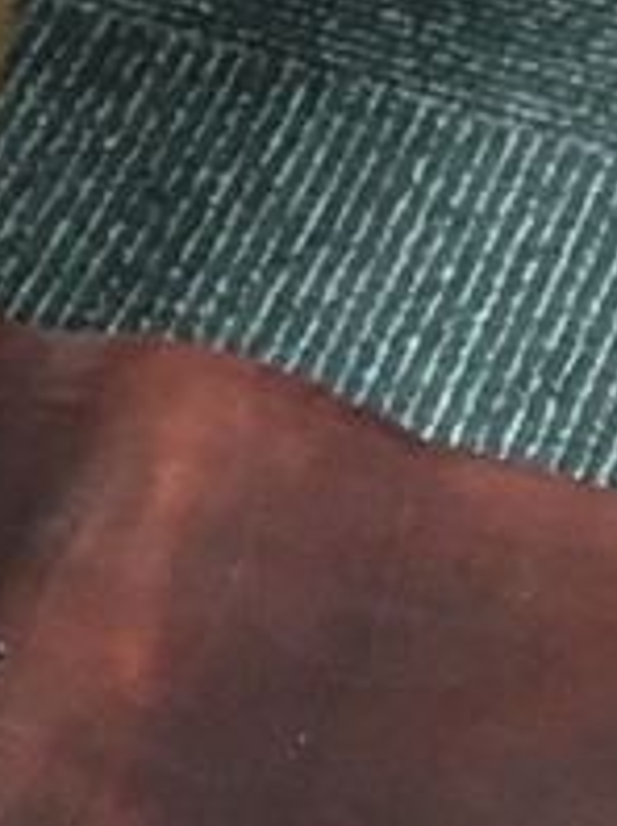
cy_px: 1126
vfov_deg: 10.9
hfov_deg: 8.4
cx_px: 179
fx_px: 4192
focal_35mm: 176
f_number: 2.2
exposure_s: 1/15
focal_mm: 4.15
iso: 200
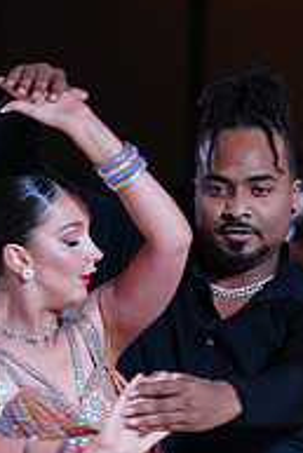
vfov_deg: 3.9
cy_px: 653
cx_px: 142
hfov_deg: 2.6
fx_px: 6553
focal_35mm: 520
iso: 640
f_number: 4.5
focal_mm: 173
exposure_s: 1/200
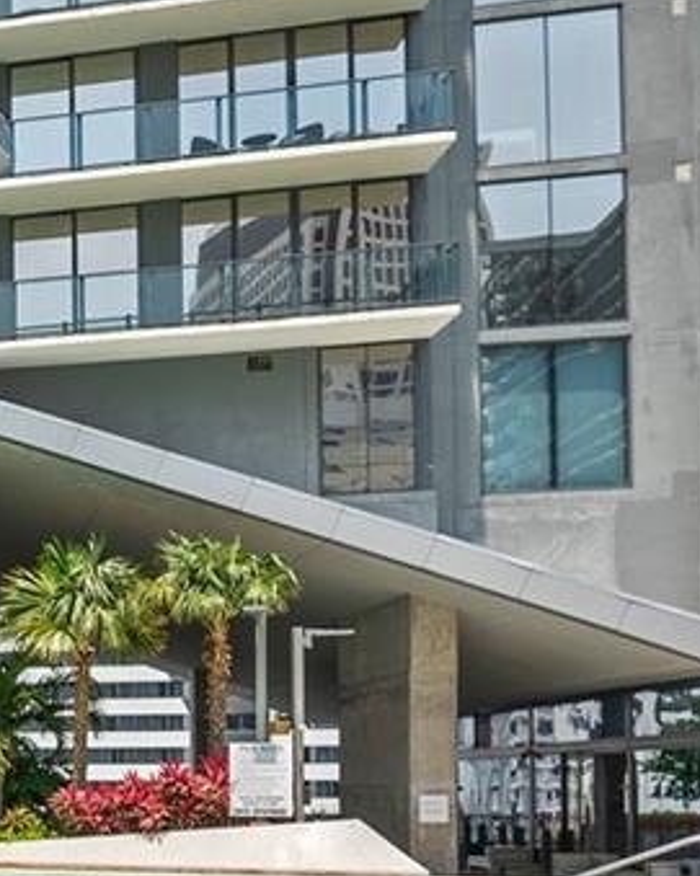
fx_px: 1606
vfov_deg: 29.4
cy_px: 770
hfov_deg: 16.9
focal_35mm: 62
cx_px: -770
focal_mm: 14
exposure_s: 1/400
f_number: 4.5
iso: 100
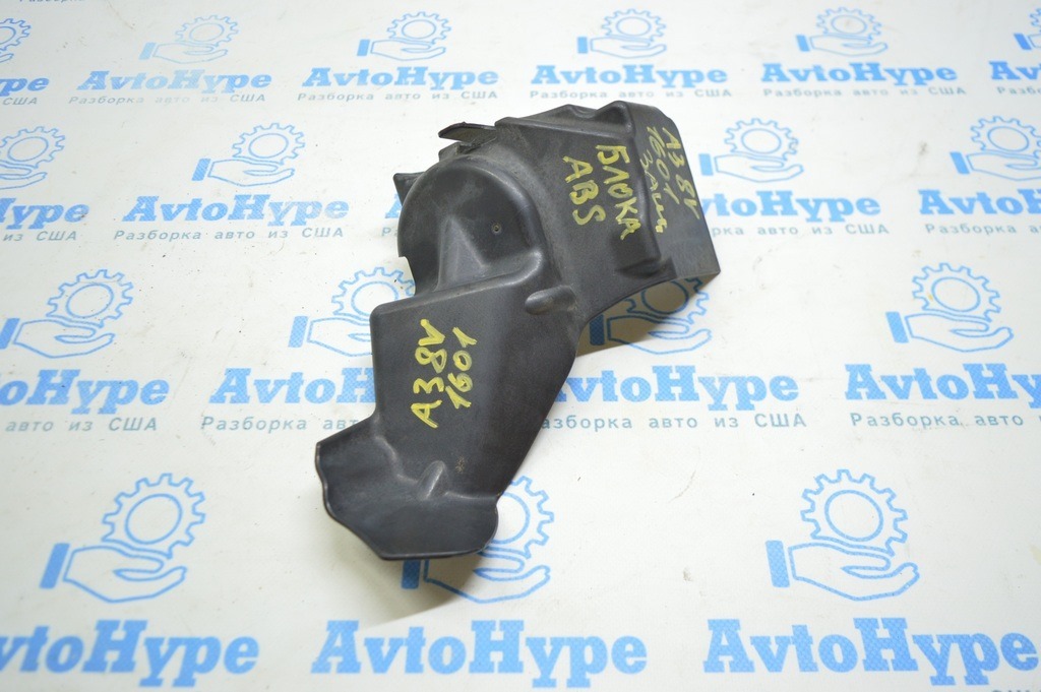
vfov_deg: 43.5
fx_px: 867
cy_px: 346
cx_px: 520
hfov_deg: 62.0
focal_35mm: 30
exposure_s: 1/40
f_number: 3.5
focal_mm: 20
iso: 400
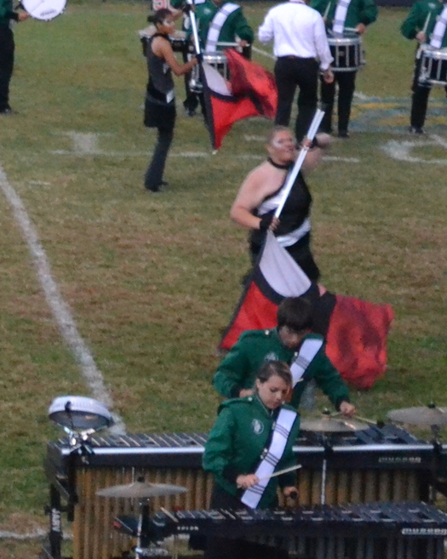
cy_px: 0
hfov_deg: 5.1
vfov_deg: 6.5
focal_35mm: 295
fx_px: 4878
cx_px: -528
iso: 3200
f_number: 5.6
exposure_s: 1/60
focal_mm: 55
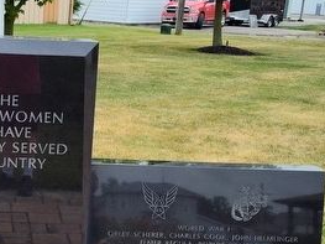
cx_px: 11
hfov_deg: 26.5
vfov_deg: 20.8
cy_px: 190
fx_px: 657
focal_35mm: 70
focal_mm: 5.56
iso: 100
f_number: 1.8
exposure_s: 1/1027
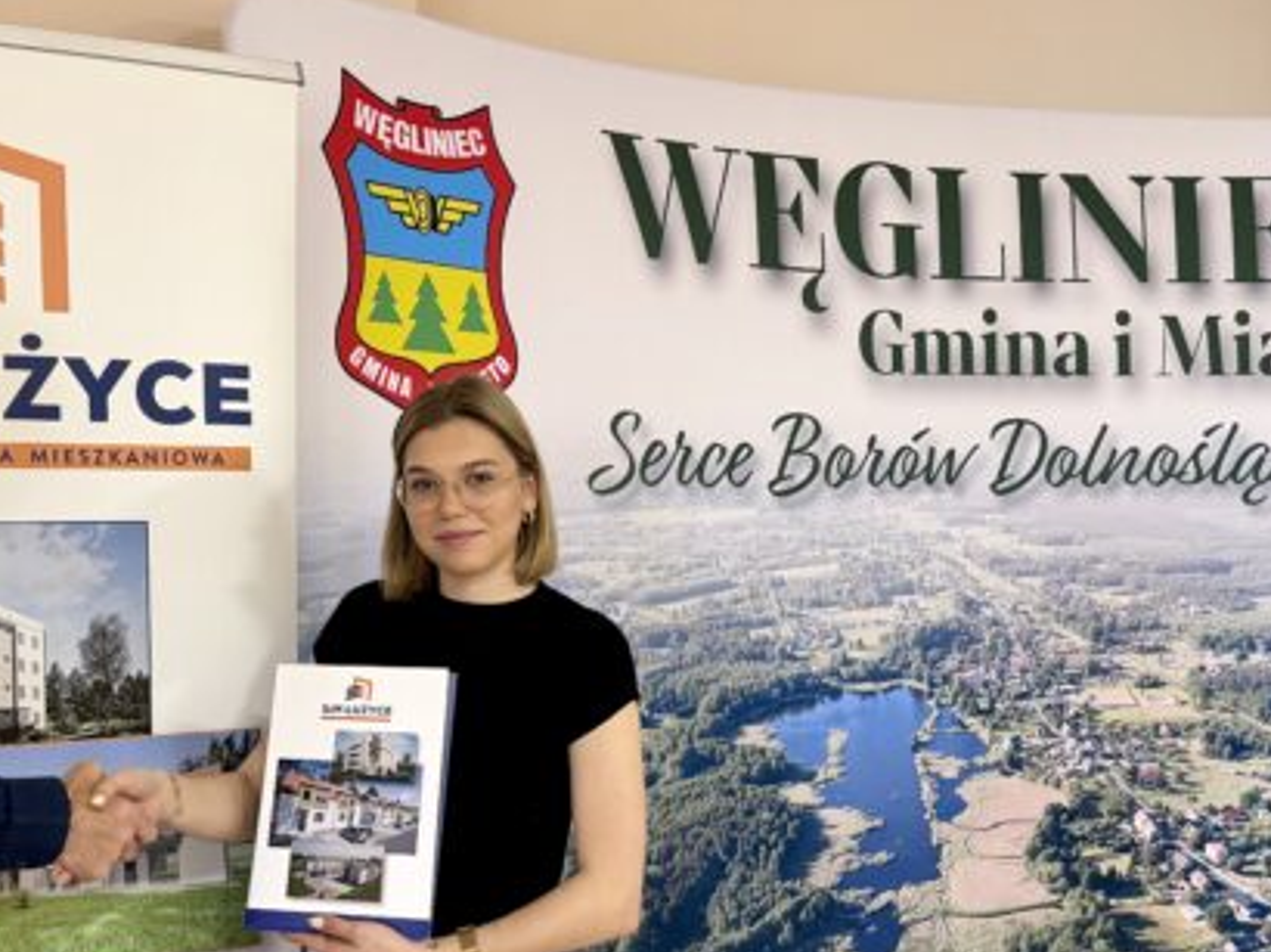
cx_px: 589
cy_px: 580
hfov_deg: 42.1
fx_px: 1651
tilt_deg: -1.9
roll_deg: +0.9
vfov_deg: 32.0
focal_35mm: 45
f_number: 1.78
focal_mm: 6.76
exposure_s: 1/50
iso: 250
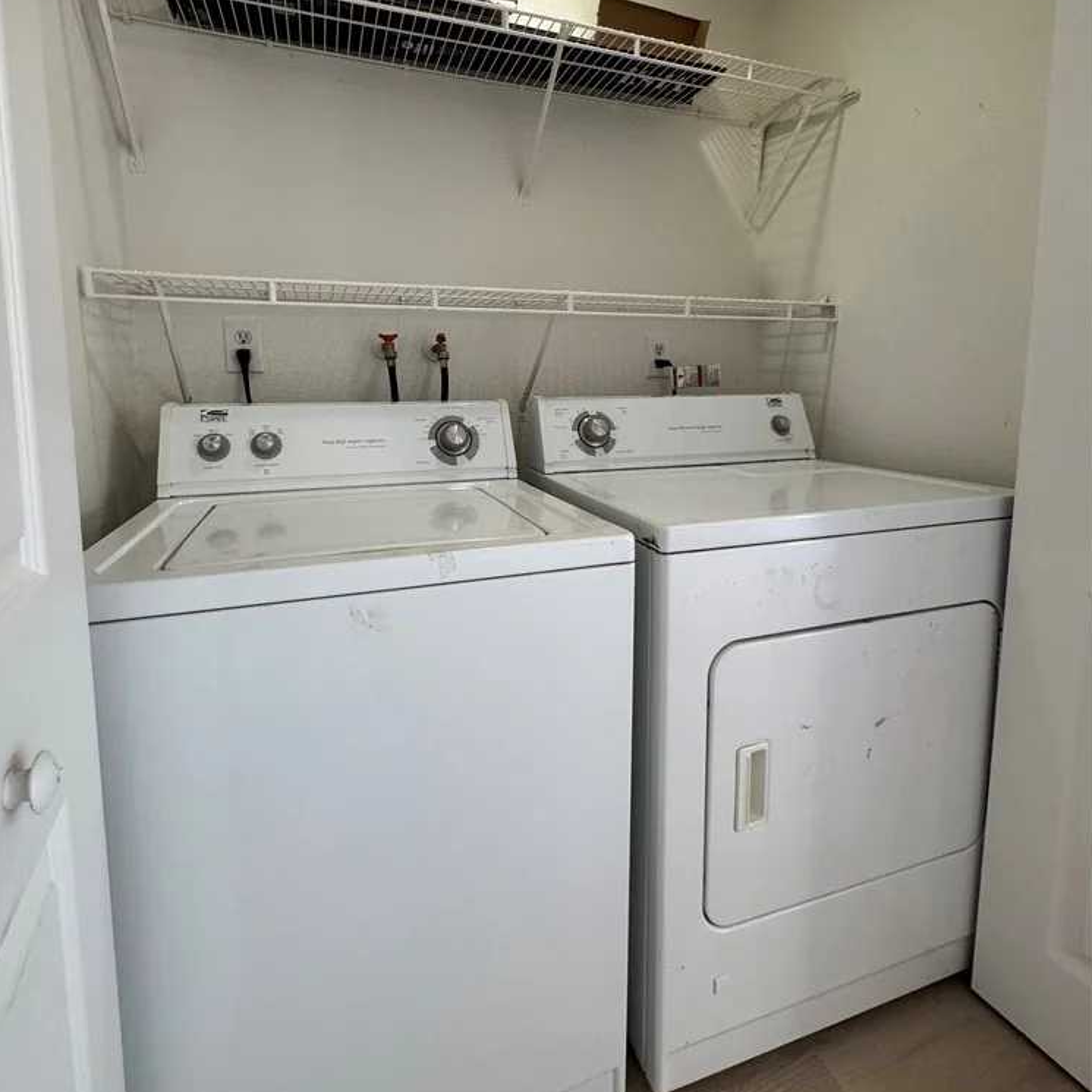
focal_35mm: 17
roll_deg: -0.4
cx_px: 534
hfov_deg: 84.0
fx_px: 607
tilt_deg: -5.7
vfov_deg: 83.1
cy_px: 446
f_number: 2.2
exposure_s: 1/120
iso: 320
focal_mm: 2.22
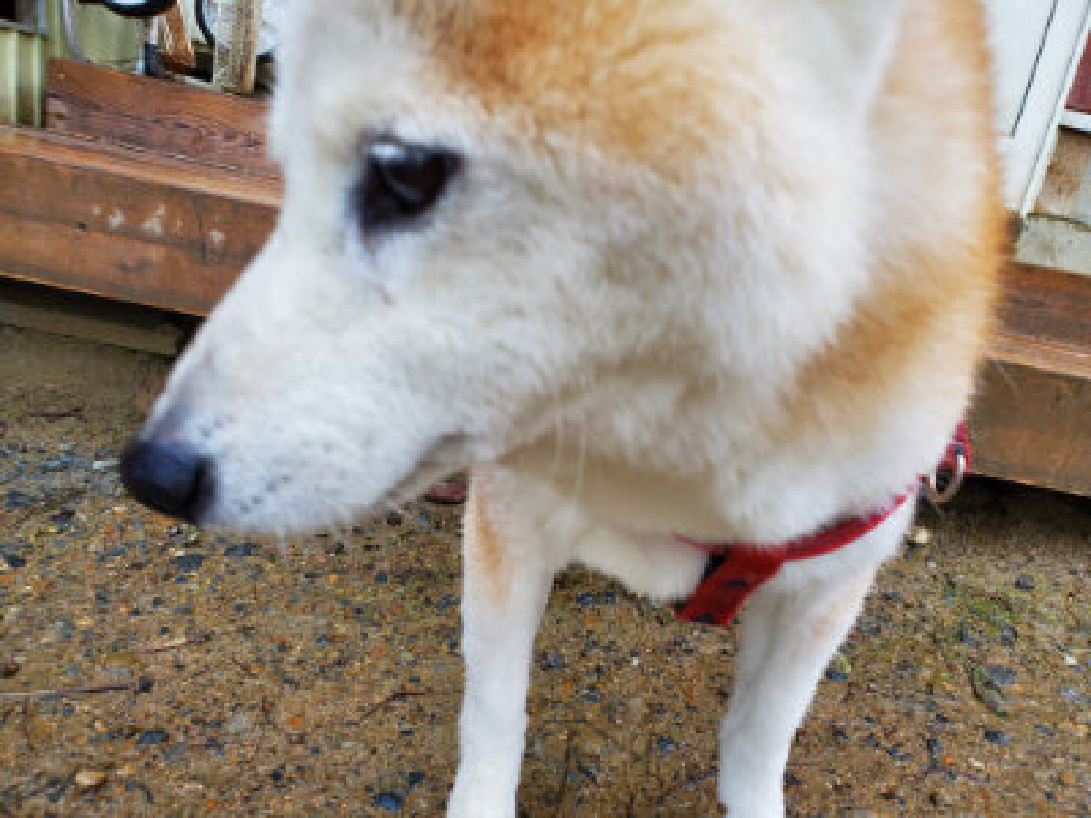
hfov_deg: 67.3
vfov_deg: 53.1
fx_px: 819
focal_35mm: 26
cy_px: 409
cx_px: 546
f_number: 2.4
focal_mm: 4.3
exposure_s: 1/100
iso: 125
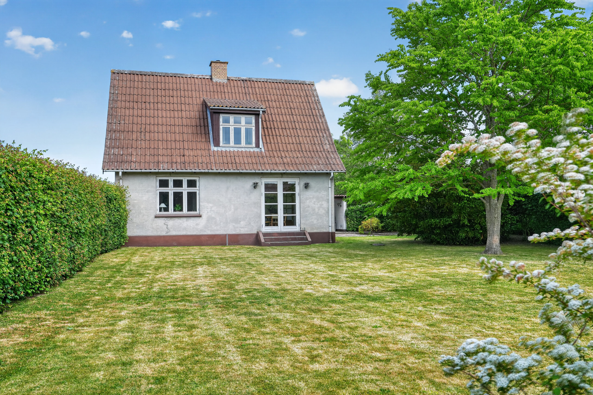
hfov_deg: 58.7
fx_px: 527
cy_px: 198
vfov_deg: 41.1
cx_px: 296
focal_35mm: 32
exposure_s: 1/80
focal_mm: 32
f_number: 8
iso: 400
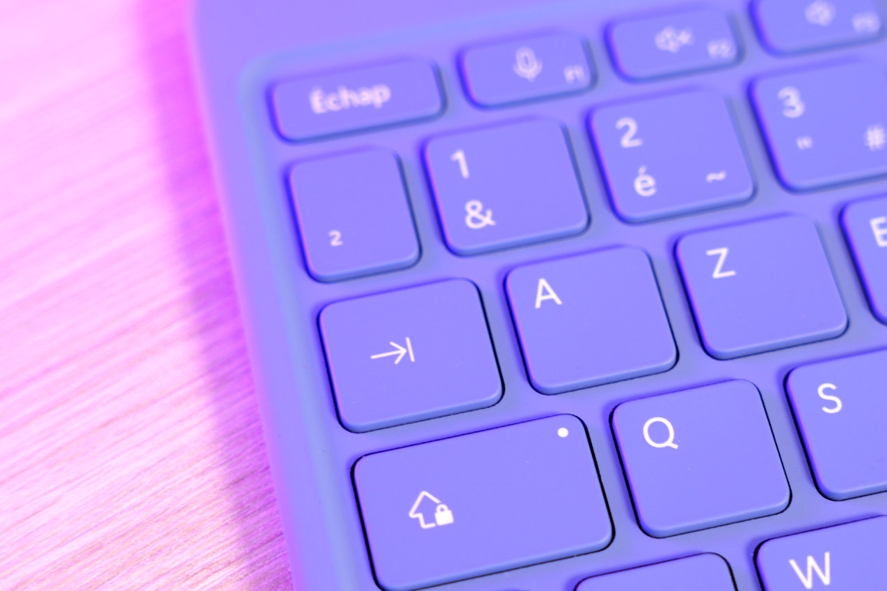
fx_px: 2341
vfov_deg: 14.4
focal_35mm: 95
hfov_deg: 21.4
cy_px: 294
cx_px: 554
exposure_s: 1/30
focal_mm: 61
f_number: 5
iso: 640
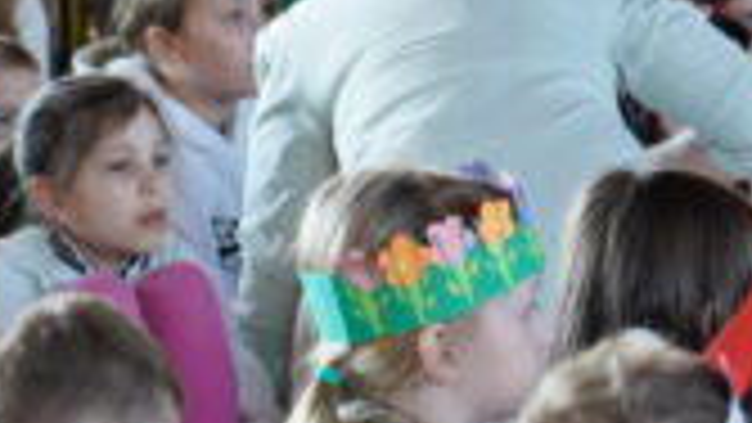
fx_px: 9732
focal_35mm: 488
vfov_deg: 2.5
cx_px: 707
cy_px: 279
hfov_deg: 4.4
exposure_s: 1/160
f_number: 4
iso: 1250
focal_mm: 87
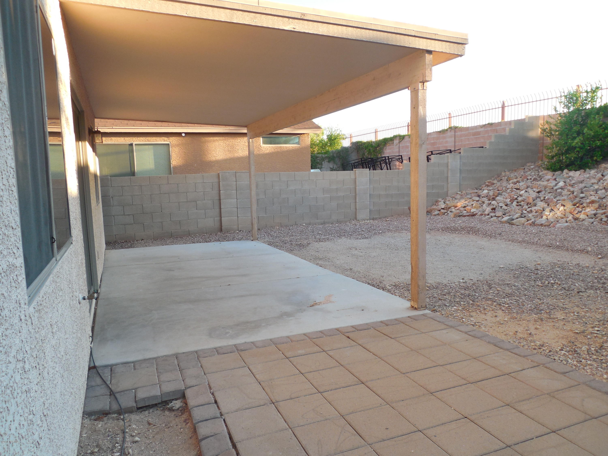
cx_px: 304
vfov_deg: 54.9
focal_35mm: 25
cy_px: 228
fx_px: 439
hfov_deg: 69.4
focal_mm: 4.5
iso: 125
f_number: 3.3
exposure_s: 1/125
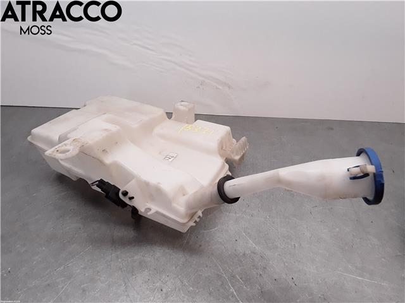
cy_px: 152
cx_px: 202
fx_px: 328
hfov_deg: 63.4
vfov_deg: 49.7
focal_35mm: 28
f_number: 1.9
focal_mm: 2.91
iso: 100
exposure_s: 1/220
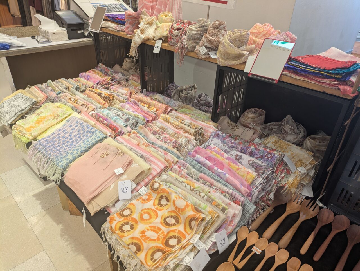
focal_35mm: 25
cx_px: 180
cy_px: 136
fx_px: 260
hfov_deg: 69.4
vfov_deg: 54.9
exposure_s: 1/50
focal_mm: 5.43
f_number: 1.89
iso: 61
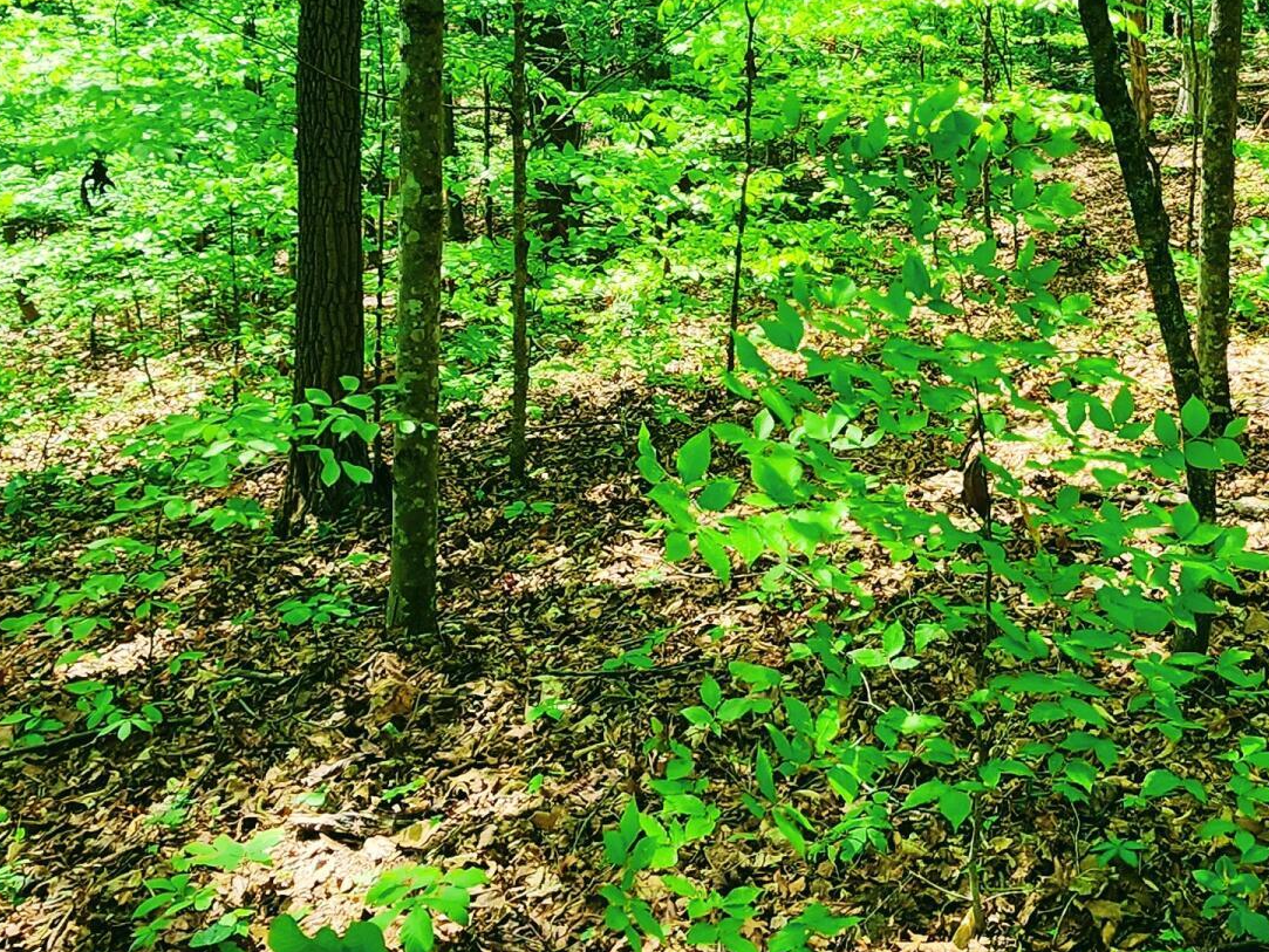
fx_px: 1320
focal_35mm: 36
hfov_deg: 49.7
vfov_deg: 37.5
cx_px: 916
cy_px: 125
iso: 50
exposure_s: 1/395
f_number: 2.2
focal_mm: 2.2
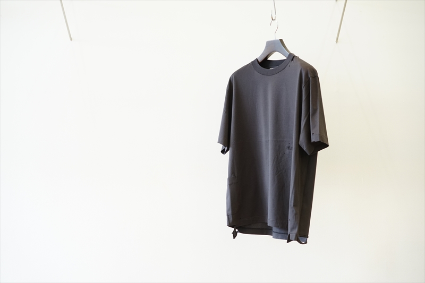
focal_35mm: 55
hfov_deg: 36.3
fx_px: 649
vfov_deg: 24.6
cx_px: 212
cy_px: 142
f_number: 4
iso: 640
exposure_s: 1/60
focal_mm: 55
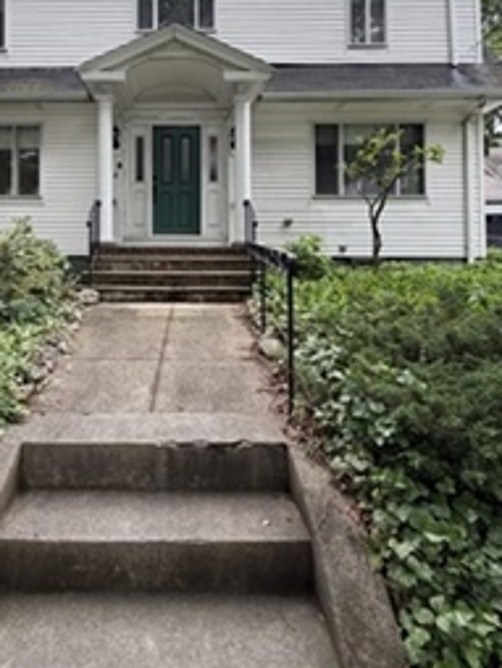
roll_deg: +0.4
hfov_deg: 59.8
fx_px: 425
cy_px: 243
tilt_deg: +2.0
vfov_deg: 74.8
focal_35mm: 22
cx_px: 168
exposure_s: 1/289
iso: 50
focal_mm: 2.22
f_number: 2.2
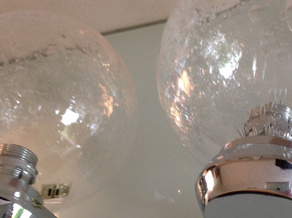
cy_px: 152
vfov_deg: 20.0
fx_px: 615
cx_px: 160
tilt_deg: -52.9
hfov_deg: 26.7
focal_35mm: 73
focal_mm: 4.28
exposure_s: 1/15
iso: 80
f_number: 2.4
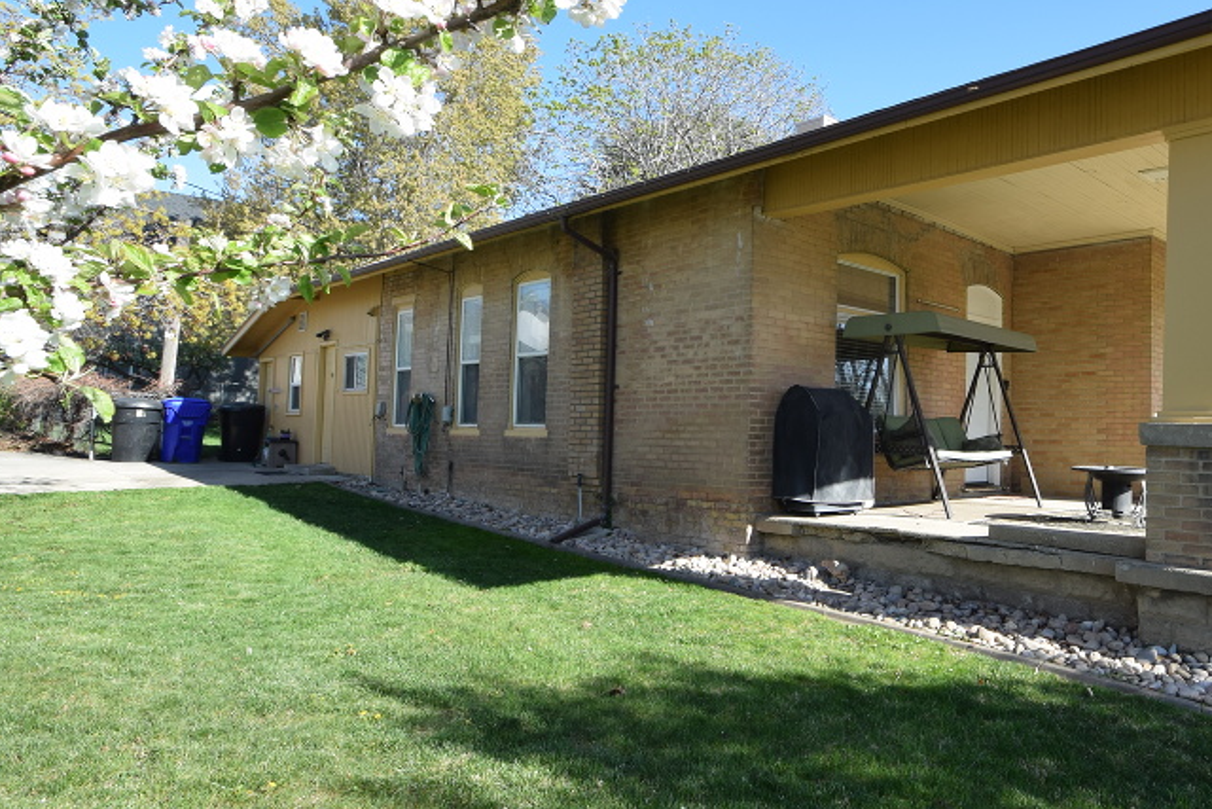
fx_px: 808
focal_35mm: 24
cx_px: 820
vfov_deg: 53.1
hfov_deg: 71.3
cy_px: 365
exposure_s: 1/250
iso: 220
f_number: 8
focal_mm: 10
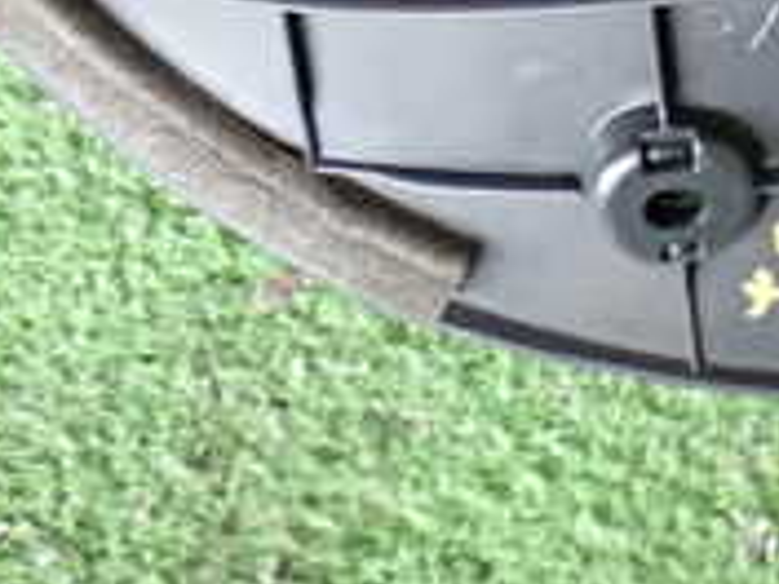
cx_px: 912
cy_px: -283
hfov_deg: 15.5
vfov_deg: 11.6
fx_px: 2768
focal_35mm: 123
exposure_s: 1/40
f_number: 2.5
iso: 400
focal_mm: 6.37
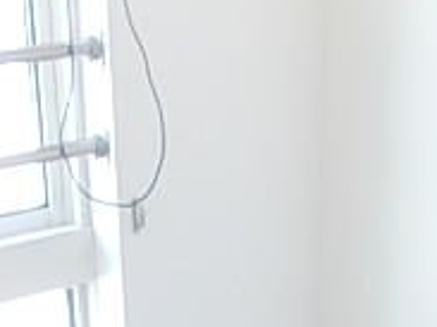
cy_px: 504
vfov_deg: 14.0
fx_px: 1236
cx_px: 322
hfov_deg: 19.9
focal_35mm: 98
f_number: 2.7
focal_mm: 4
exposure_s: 1/60
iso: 200
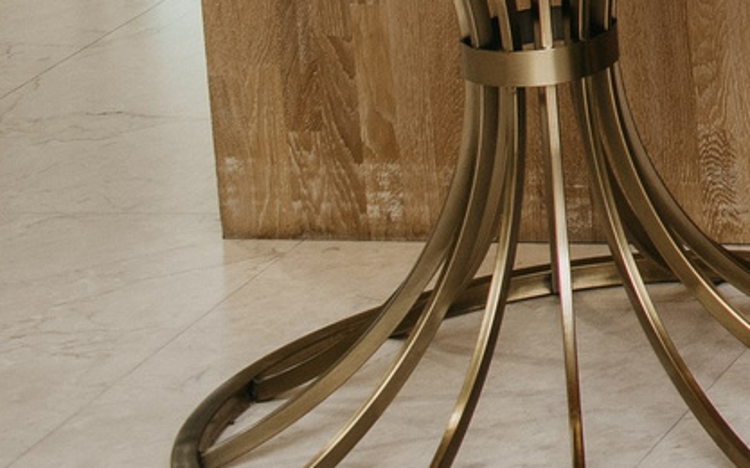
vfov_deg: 6.6
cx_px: 2183
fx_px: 3861
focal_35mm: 189
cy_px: -698
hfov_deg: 9.1
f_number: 4
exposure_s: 1/160
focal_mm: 29
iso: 200
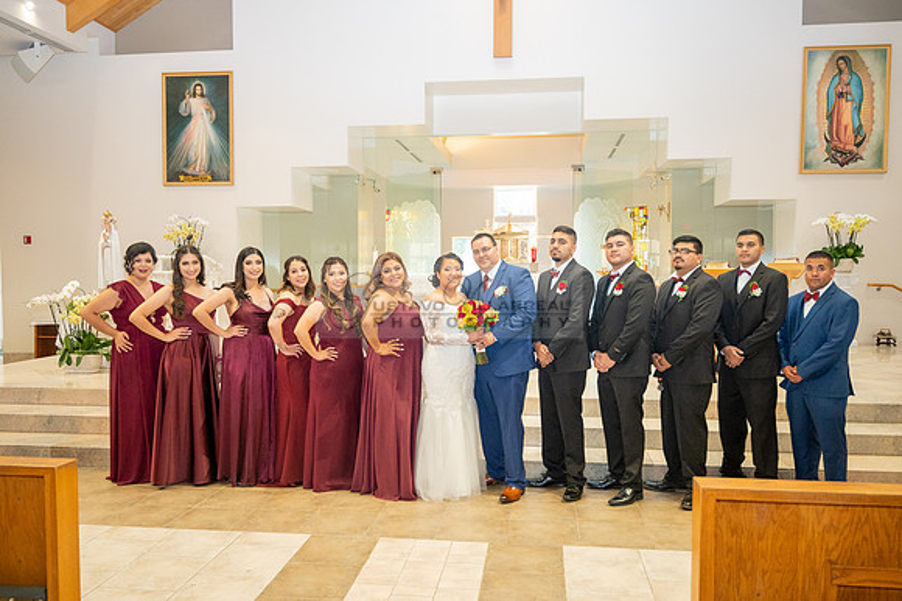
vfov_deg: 43.6
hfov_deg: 62.0
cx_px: 451
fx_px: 751
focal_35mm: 30
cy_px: 300
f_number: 4
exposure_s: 1/125
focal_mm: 30
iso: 2500
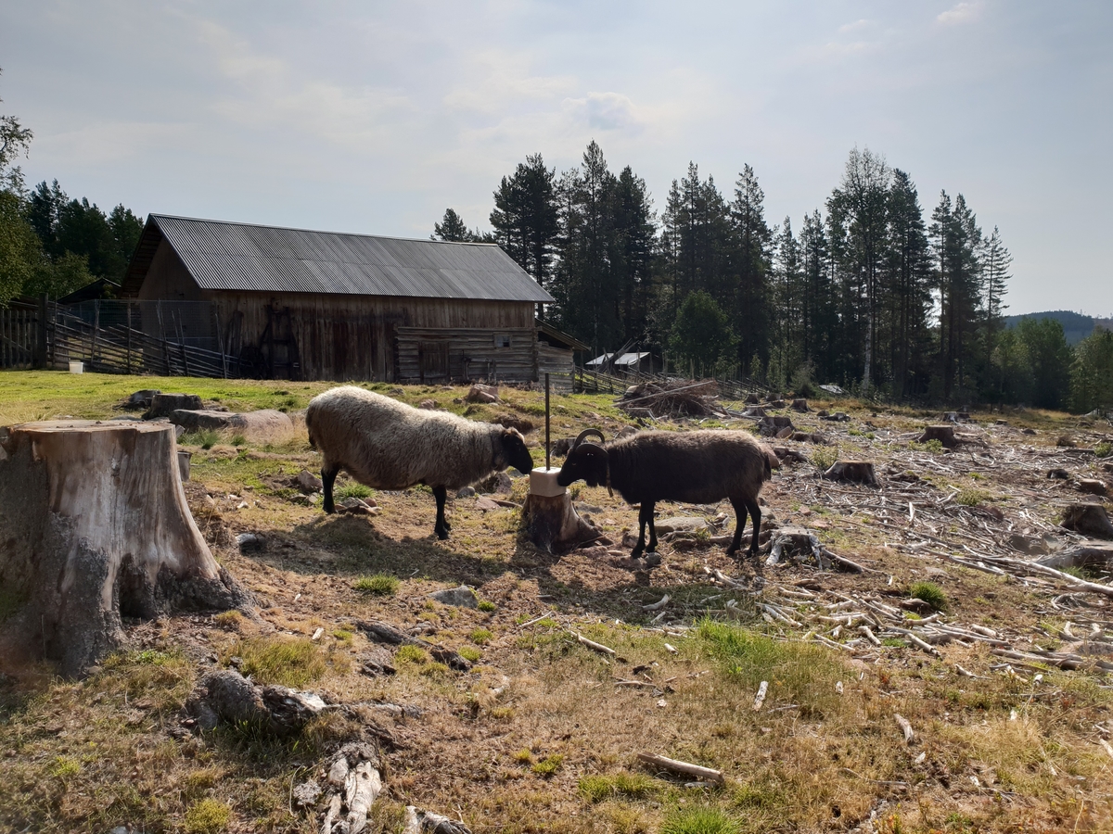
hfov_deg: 67.3
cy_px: 417
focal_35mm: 26
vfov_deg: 53.1
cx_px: 556
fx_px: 836
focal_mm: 4.3
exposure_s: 1/1637
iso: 50
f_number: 2.4
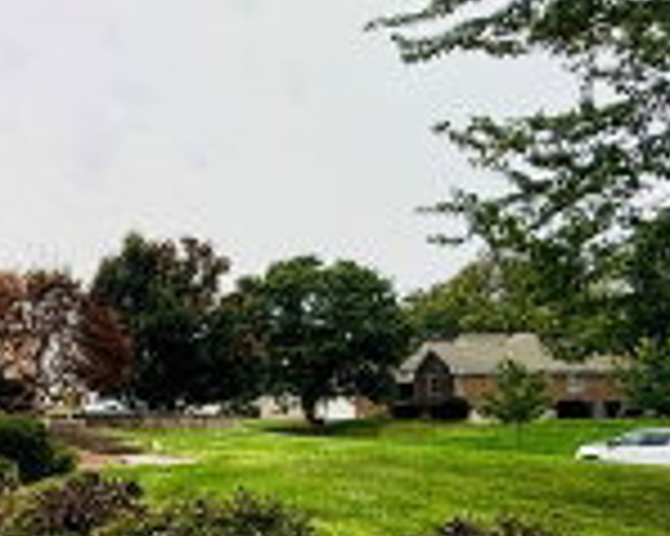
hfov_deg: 28.4
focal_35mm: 47
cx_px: -297
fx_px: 931
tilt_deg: +4.5
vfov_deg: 31.3
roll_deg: -1.0
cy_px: 419
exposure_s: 1/220
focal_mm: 2.22
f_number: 2.2
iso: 50
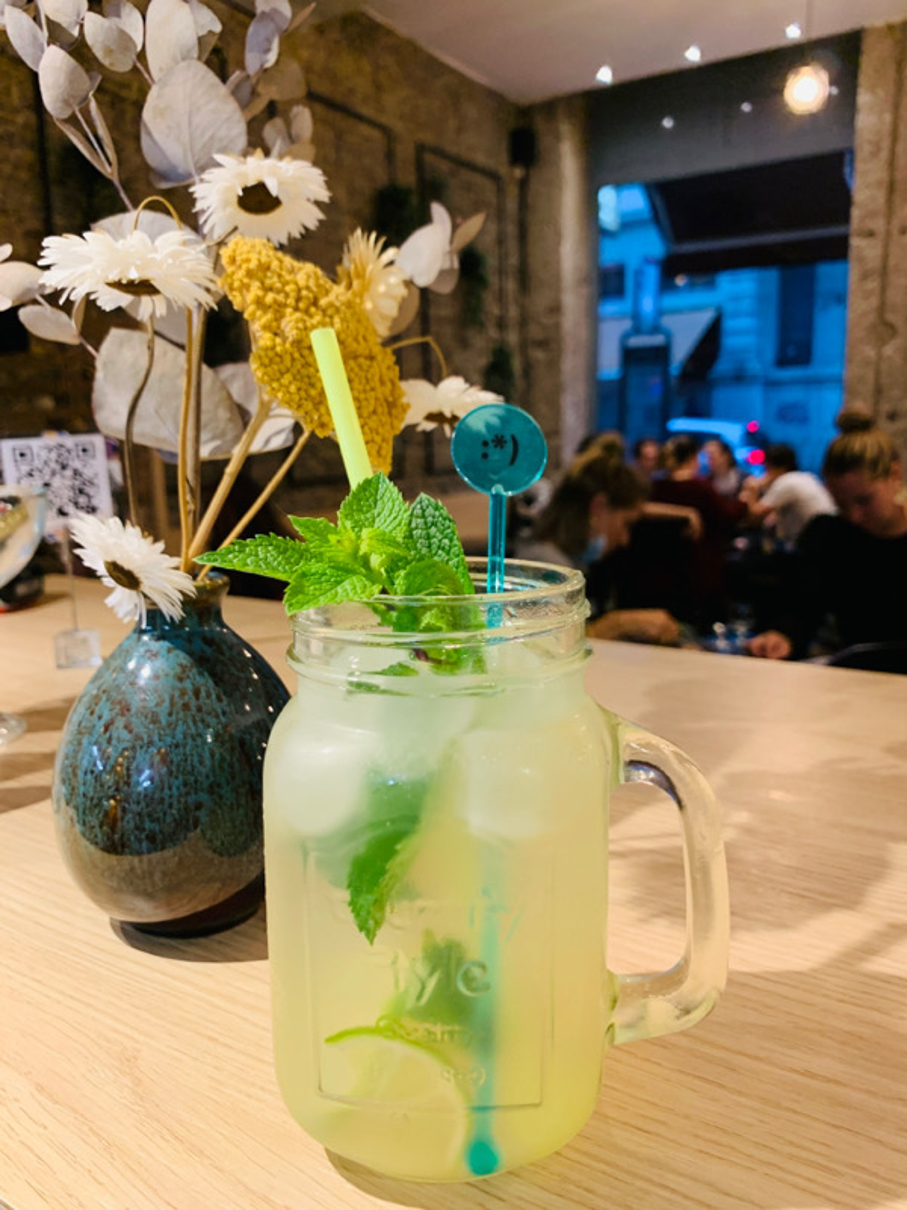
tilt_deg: -10.2
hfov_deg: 53.1
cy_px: 605
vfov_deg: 67.3
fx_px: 908
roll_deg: +0.3
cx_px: 454
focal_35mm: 26
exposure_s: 1/60
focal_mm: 4.25
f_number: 1.8
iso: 250
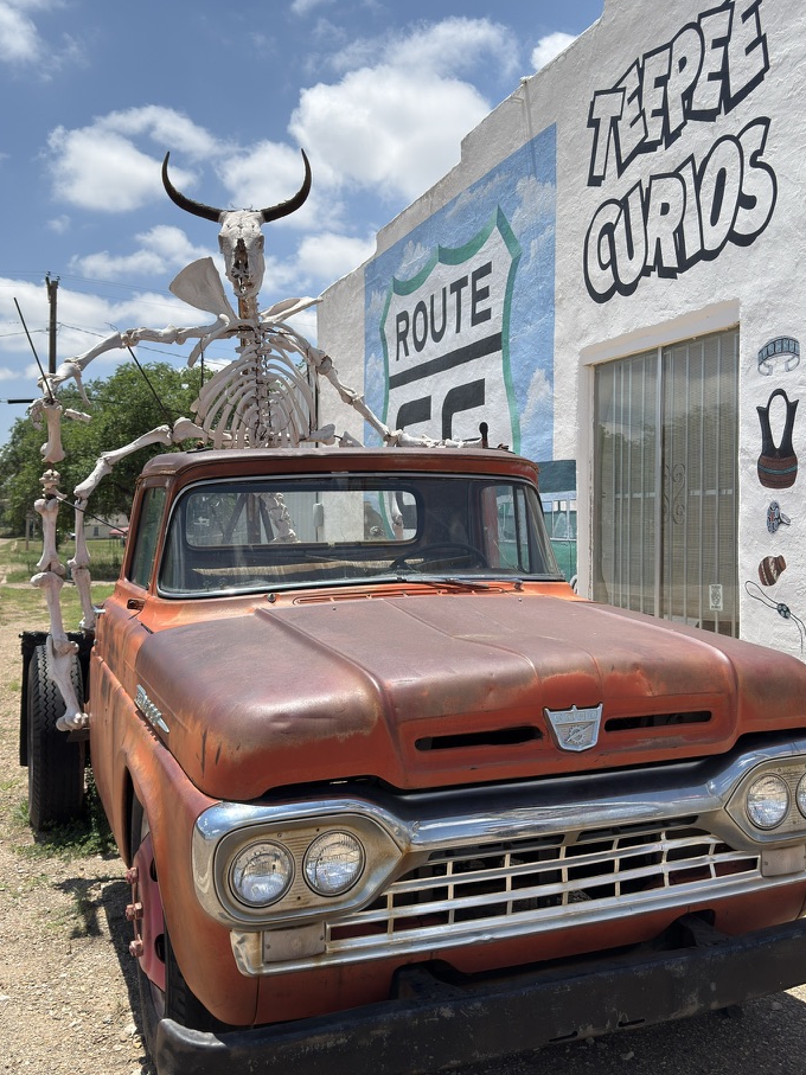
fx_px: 1087
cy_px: 506
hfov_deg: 40.7
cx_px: 424
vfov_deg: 52.6
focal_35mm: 35
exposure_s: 1/4545
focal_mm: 6.76
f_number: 1.78
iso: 64
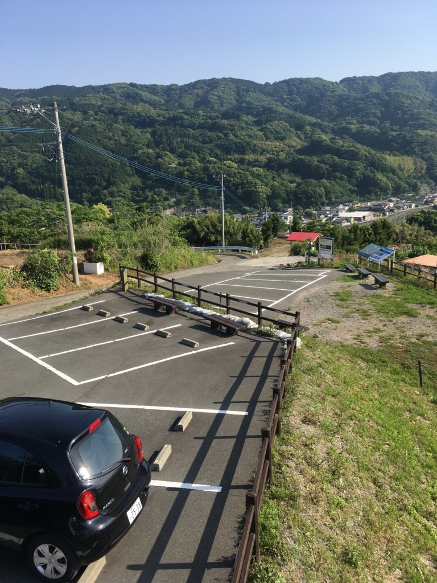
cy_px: 292
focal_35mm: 29
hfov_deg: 48.2
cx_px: 218
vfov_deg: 61.7
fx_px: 488
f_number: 2.2
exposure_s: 1/1261
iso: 25
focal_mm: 4.15
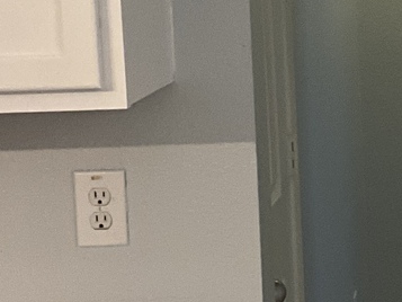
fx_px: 1359
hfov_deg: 15.8
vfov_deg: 12.6
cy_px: 77
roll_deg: +0.6
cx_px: 550
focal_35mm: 117
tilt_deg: -6.5
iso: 160
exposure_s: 1/60
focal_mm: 3
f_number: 1.8
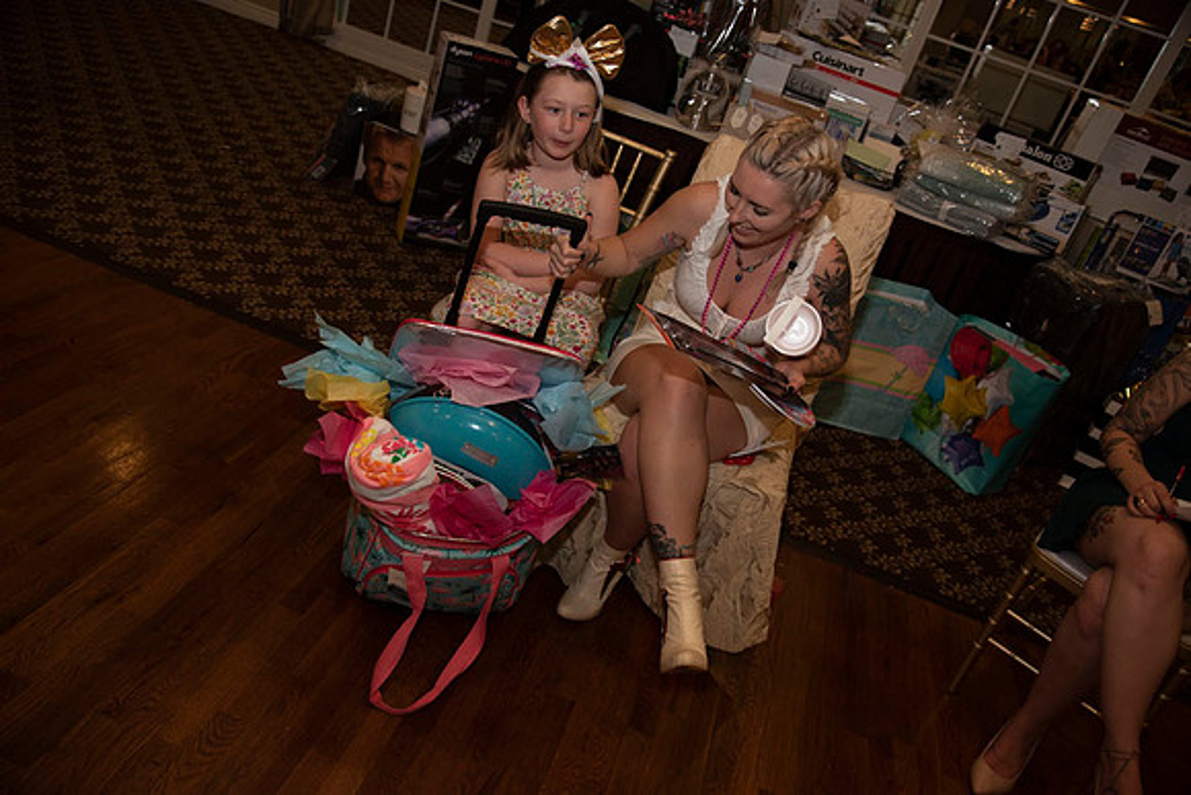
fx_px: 993
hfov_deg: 61.9
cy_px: 398
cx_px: 596
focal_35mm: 30
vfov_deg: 43.6
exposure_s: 1/200
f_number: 4
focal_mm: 30
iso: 640
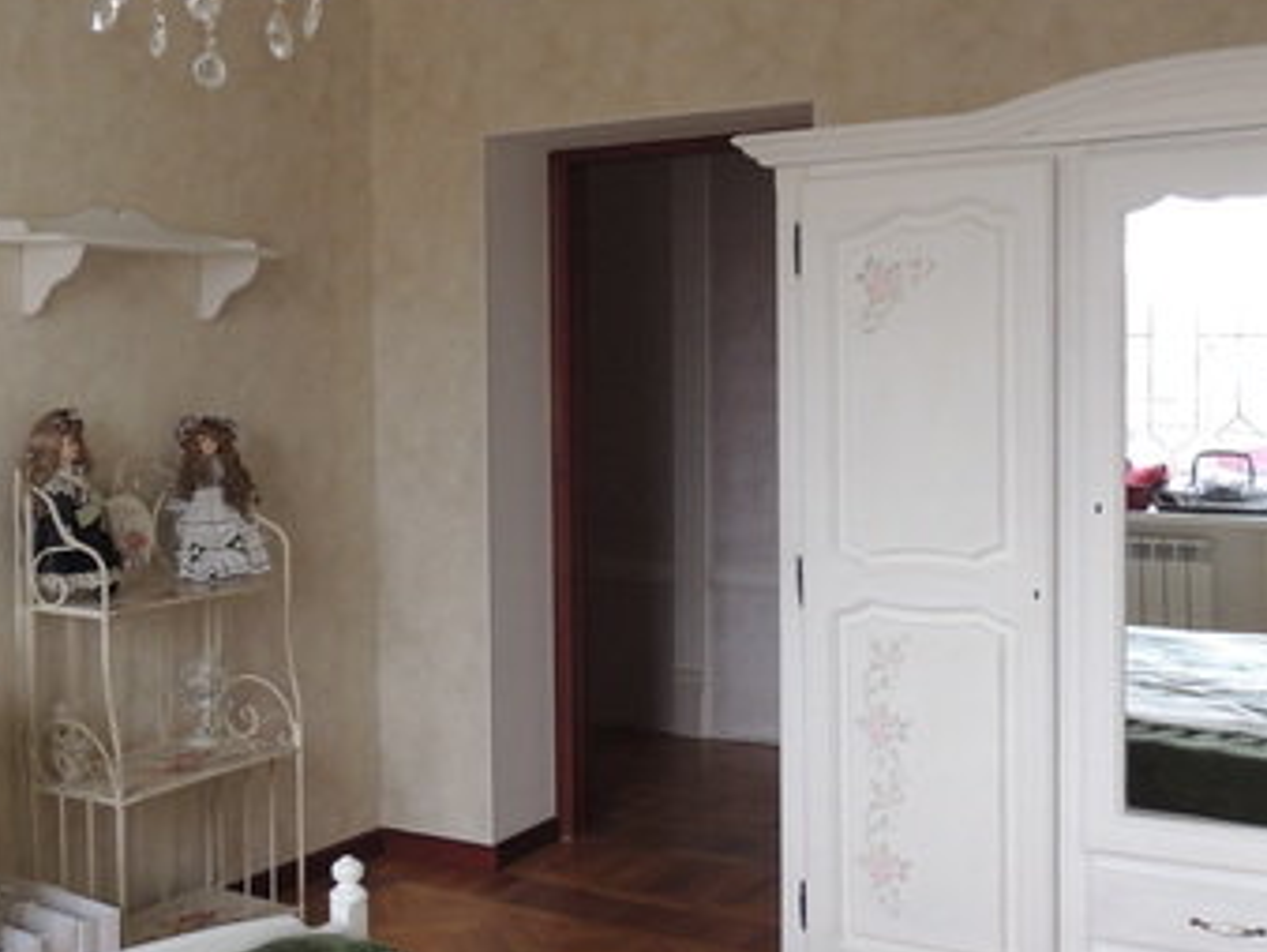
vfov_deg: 32.9
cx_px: 412
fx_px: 1612
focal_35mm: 44
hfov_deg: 42.3
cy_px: 455
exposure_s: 1/30
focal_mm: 4.3
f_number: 3
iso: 180
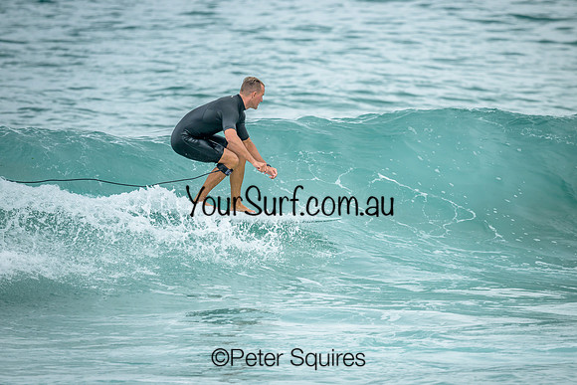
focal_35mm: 800
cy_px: 192
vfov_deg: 1.7
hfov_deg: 2.6
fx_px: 12825
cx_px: 288
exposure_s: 1/2000
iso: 450
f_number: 6.3
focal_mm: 800
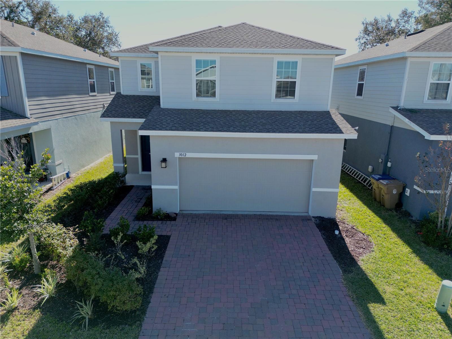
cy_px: 170
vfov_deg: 56.8
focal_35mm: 24
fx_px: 313
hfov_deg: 71.6
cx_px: 226
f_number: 1.7
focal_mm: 6.72
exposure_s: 1/1250
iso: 150
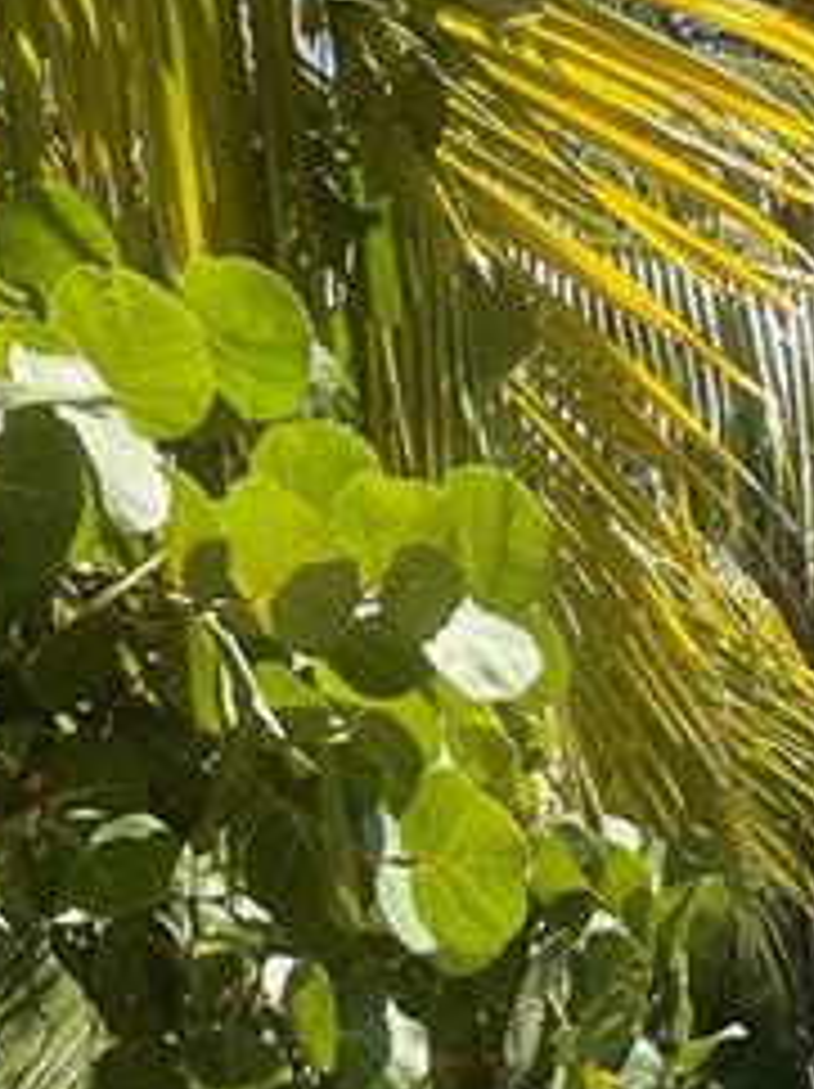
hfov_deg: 11.4
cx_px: 733
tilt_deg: -6.5
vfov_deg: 13.1
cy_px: 2218
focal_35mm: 129
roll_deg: +1.5
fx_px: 4052
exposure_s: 1/3165
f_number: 1.6
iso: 32
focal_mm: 5.1
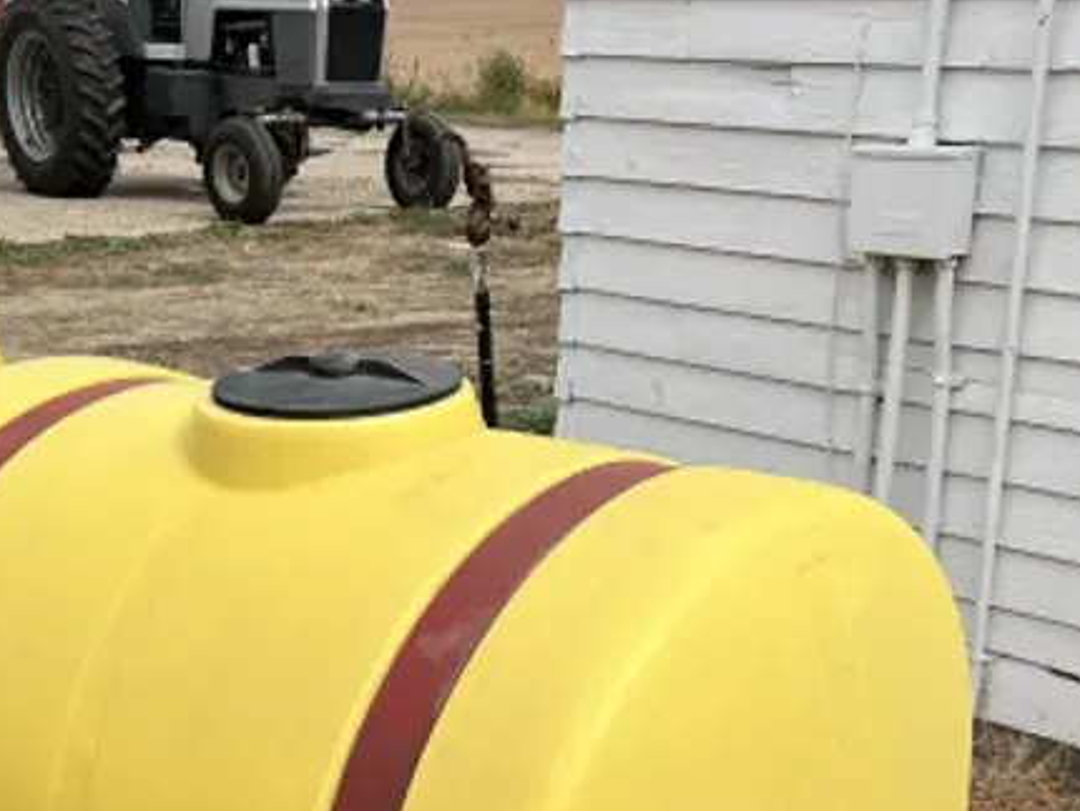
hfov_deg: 33.1
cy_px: 899
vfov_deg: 23.6
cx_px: 429
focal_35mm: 58
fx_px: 1811
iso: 50
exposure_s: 1/3831
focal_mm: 5.7
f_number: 1.5
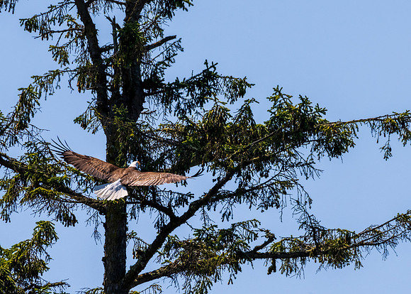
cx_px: 233
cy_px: 182
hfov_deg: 2.4
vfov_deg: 1.7
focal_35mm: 830
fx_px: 9688
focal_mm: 500
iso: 800
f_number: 10
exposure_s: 1/2500
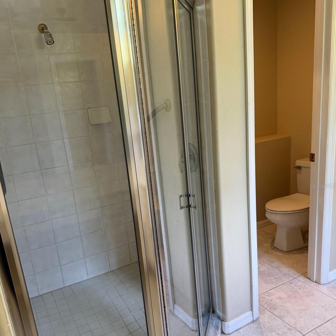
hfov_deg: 55.6
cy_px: 186
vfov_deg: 55.5
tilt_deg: -17.2
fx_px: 318
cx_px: 165
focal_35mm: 29
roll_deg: +5.1
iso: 200
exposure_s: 1/120
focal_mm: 6.76
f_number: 1.78
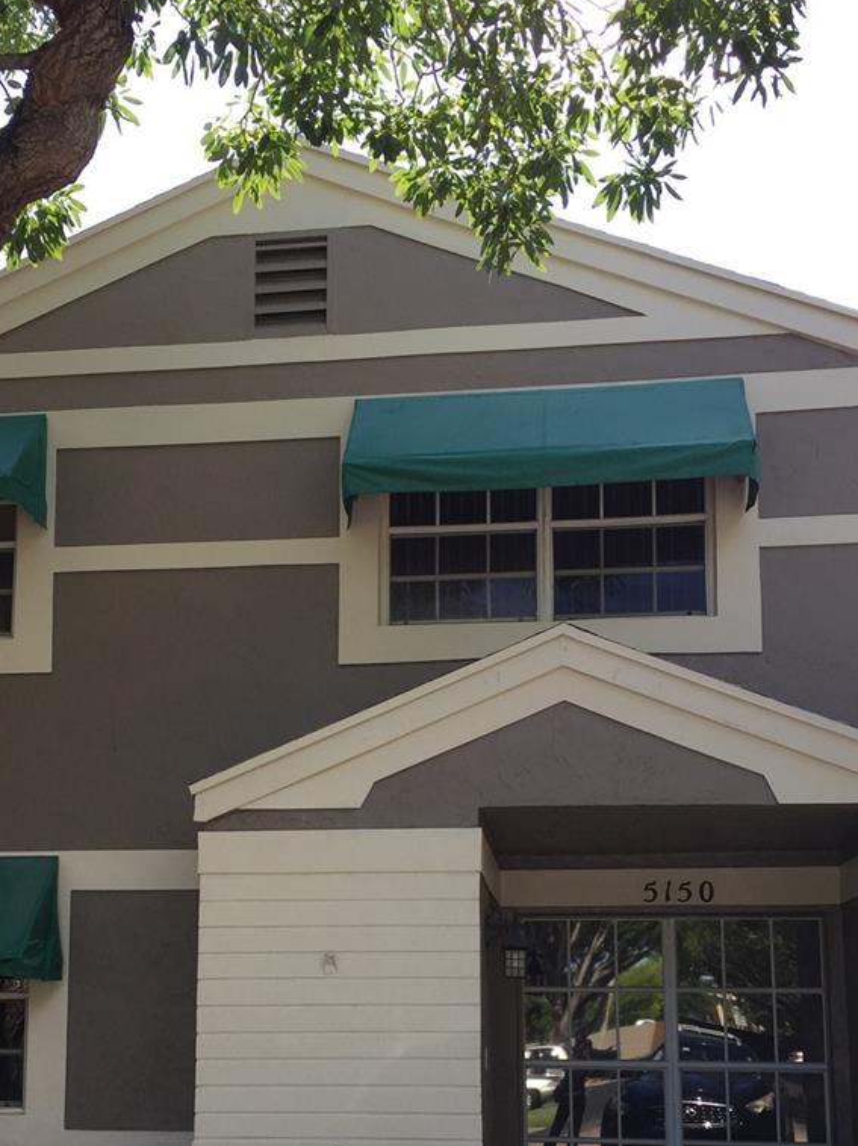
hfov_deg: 31.3
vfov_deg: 40.4
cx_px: 306
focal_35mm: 46
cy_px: 816
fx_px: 1522
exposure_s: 1/527
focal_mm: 4.15
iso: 32
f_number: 2.2
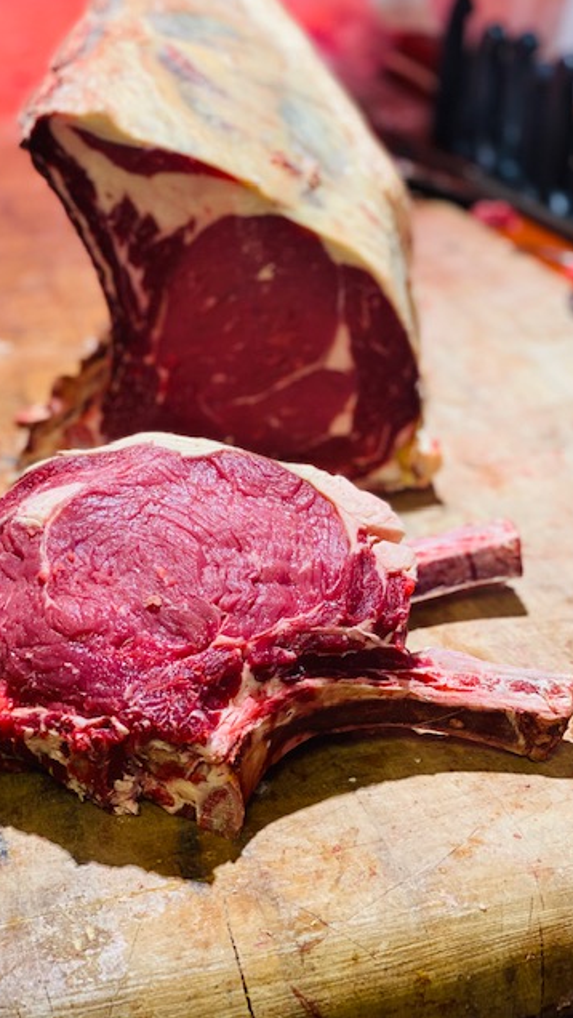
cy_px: 507
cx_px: 232
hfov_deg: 21.1
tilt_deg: -27.7
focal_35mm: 57
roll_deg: +0.4
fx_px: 1539
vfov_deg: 36.6
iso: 100
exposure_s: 1/100
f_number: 2
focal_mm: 6
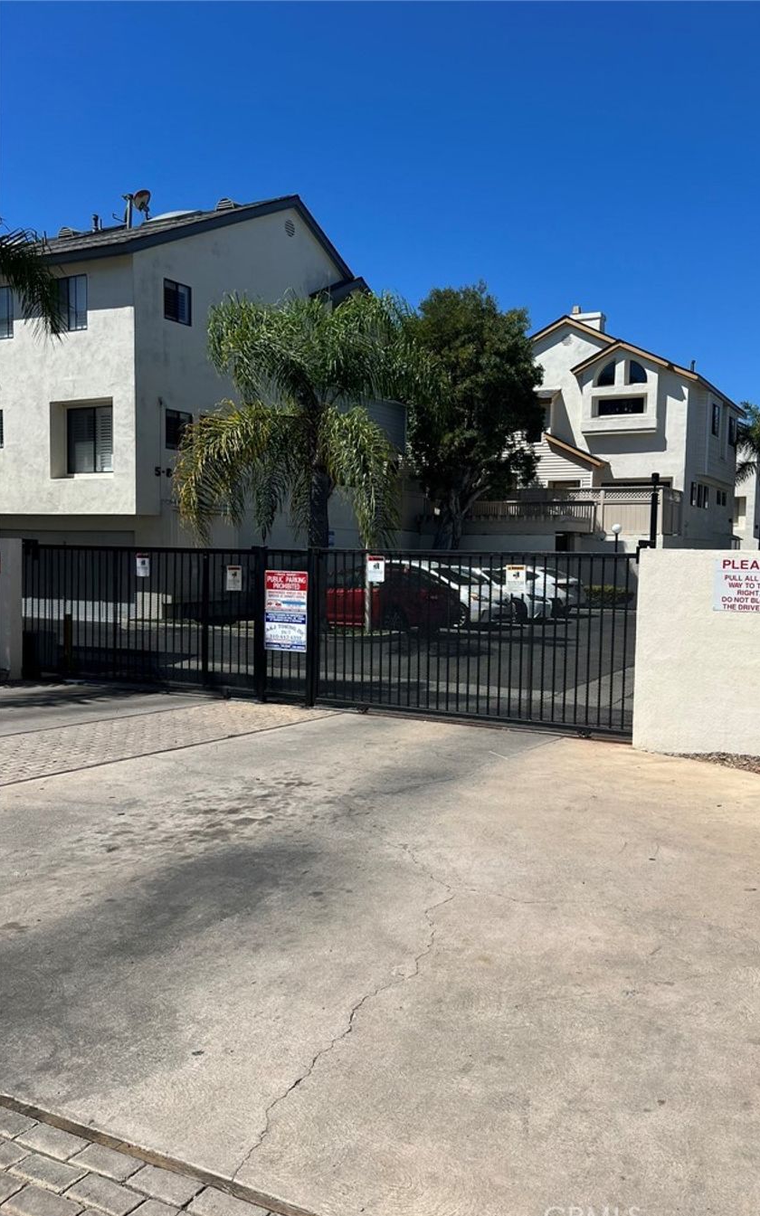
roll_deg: -0.7
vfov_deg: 66.5
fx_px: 928
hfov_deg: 44.3
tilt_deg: -3.3
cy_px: 617
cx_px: 460
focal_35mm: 28
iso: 50
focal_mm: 5.7
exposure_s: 1/6579
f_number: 1.5
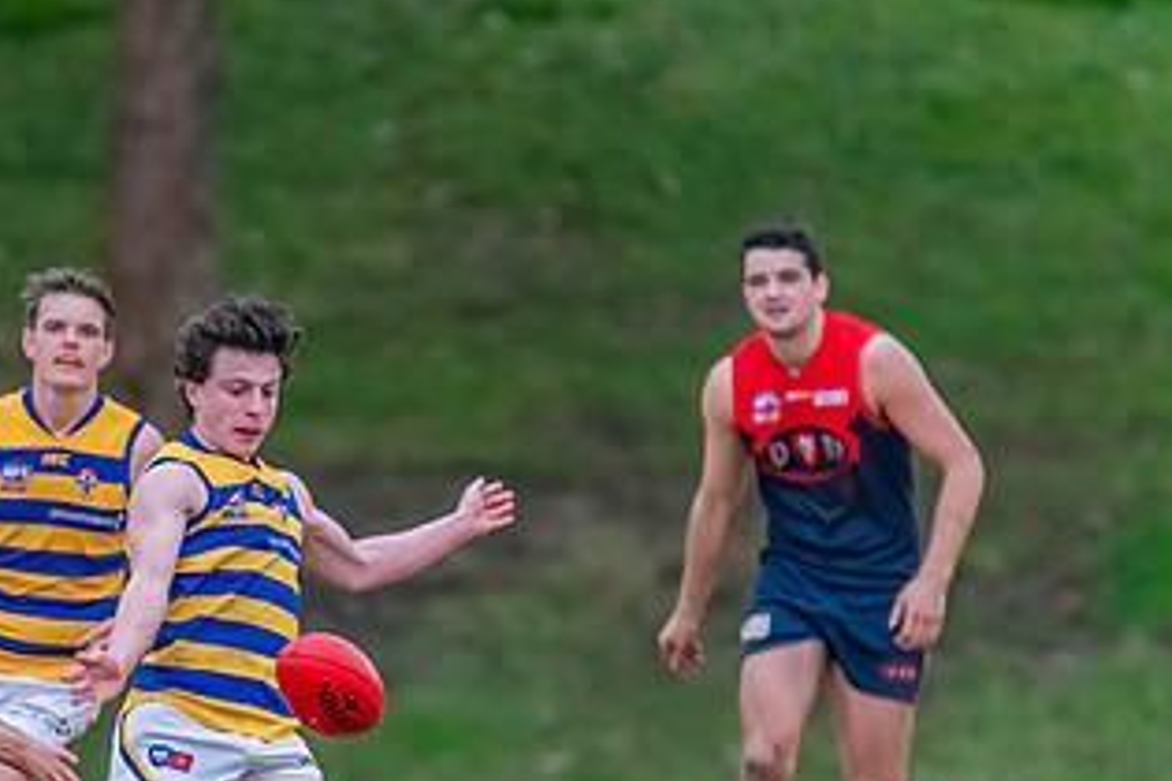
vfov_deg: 1.1
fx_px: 41538
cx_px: 321
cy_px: 631
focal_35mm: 1276
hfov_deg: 1.6
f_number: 6.3
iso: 10000
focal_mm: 600
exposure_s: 1/1600
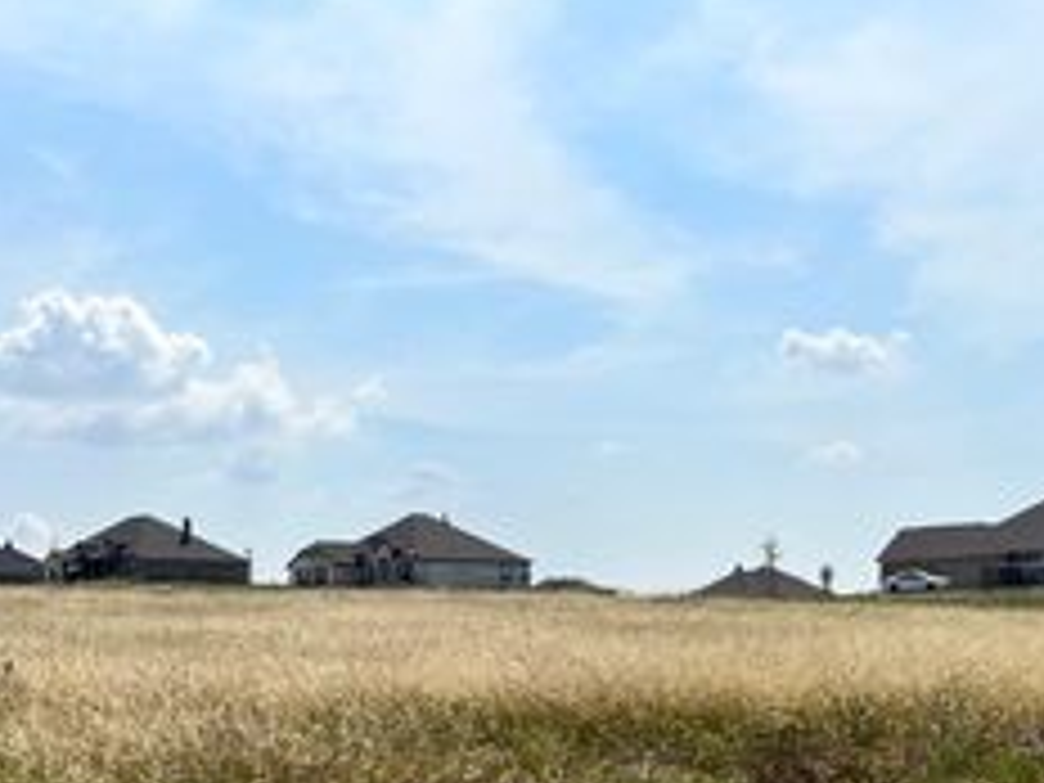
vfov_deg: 24.7
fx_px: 1689
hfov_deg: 33.6
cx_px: 252
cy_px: 817
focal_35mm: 56
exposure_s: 1/8403
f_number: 1.6
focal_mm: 5.1
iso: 50
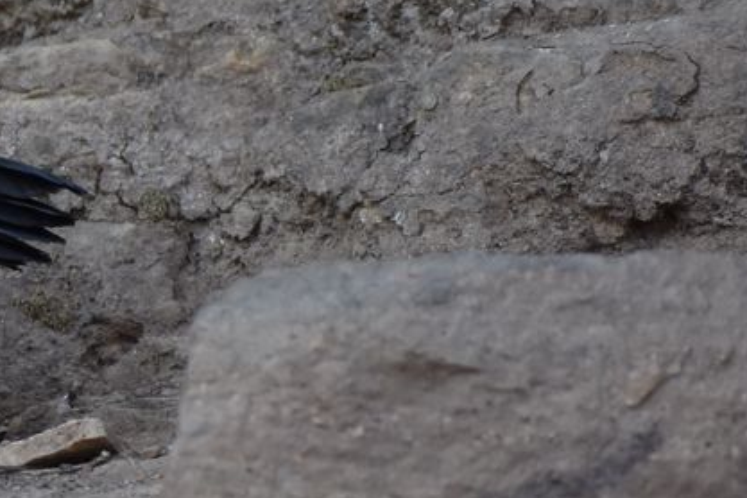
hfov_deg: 0.7
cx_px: -638
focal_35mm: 2881
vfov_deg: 0.5
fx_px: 59776
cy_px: -27
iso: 640
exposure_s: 1/350
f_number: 5.6
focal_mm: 500
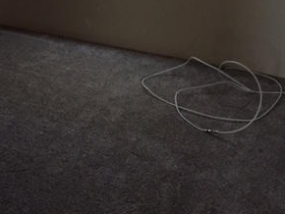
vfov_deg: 22.5
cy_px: 26
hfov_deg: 28.4
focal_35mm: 64
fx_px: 527
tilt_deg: -20.2
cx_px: 2
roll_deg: +3.2
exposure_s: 1/30
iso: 250
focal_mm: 4.15
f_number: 2.2
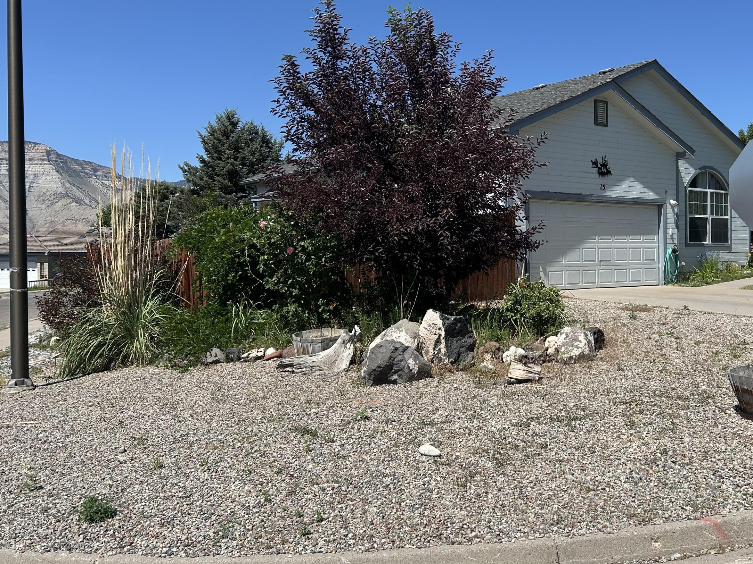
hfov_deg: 50.3
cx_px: 514
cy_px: 249
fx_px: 783
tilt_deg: -0.3
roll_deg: +1.1
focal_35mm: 36
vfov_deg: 39.6
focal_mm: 5.7
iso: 50
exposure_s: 1/4630
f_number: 1.5
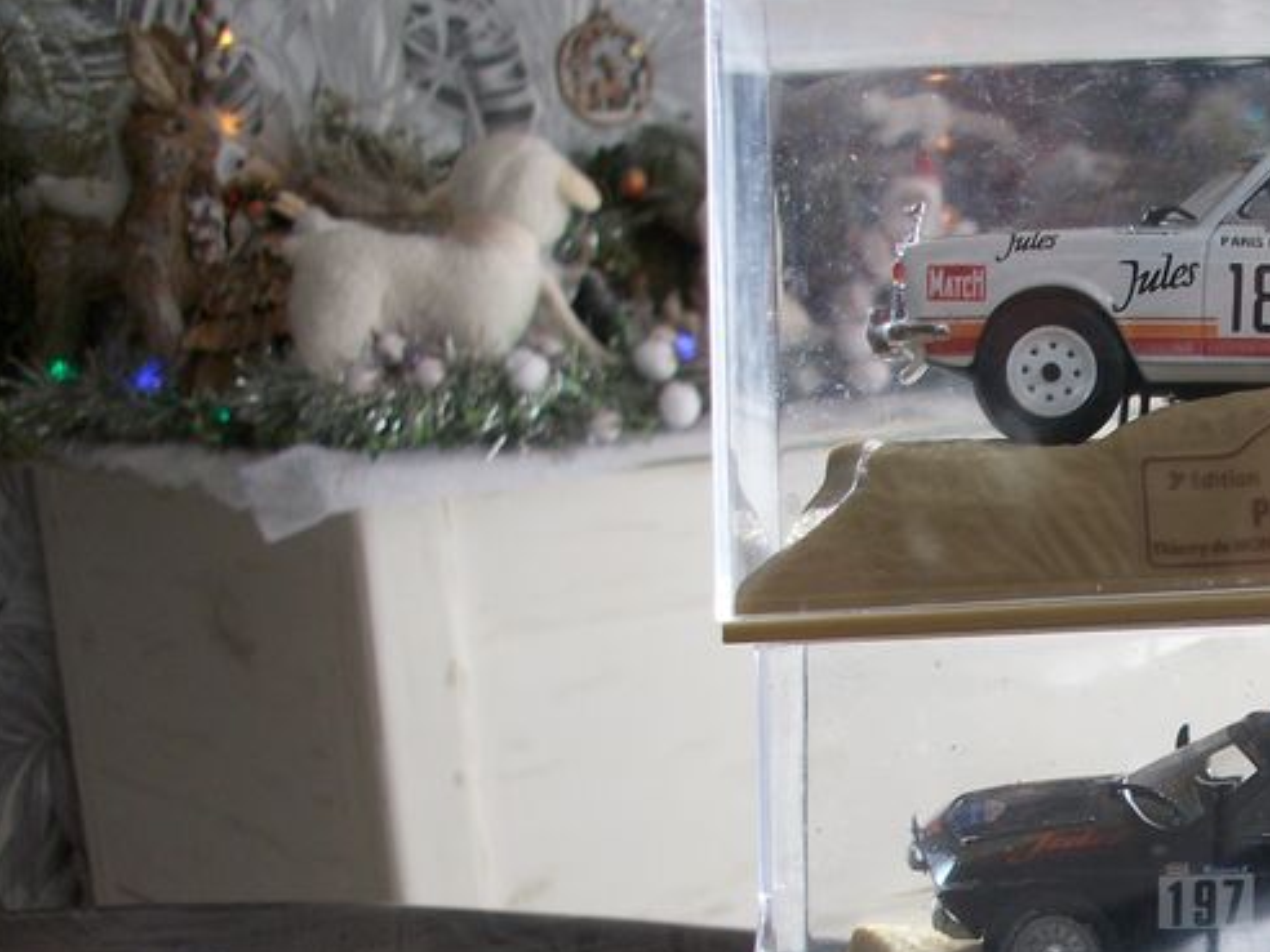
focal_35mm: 63
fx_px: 2311
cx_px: 1273
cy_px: 838
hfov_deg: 28.8
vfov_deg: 22.8
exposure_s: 1/177
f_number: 2.9
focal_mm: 5.7
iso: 80
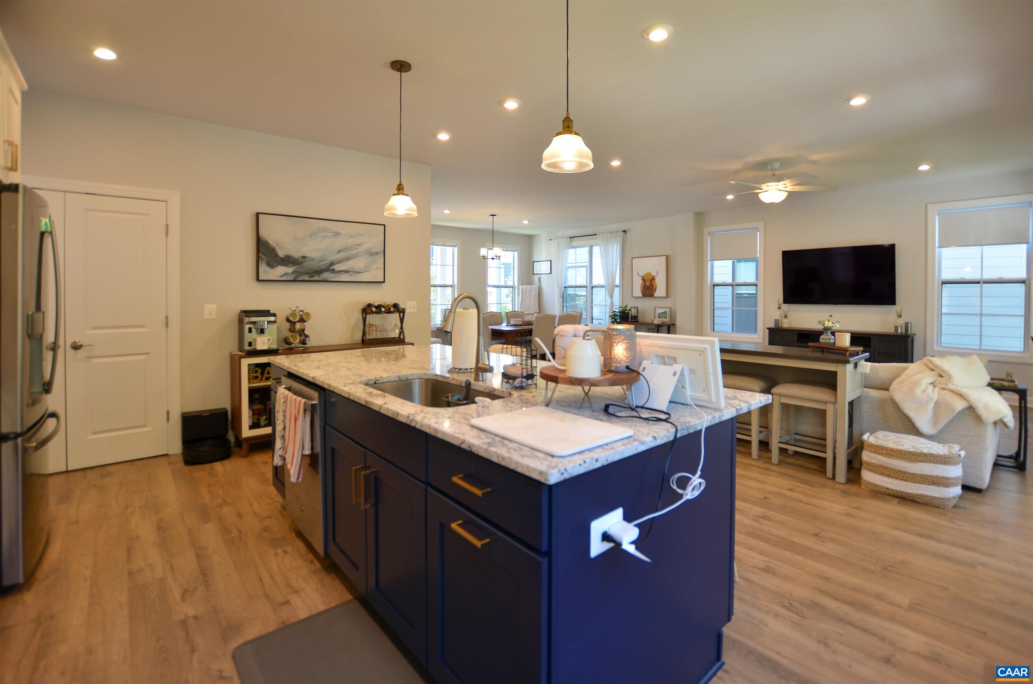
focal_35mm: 15
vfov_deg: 77.1
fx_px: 429
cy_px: 342
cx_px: 516
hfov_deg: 100.5
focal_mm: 10
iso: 100
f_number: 3.5
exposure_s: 1/30
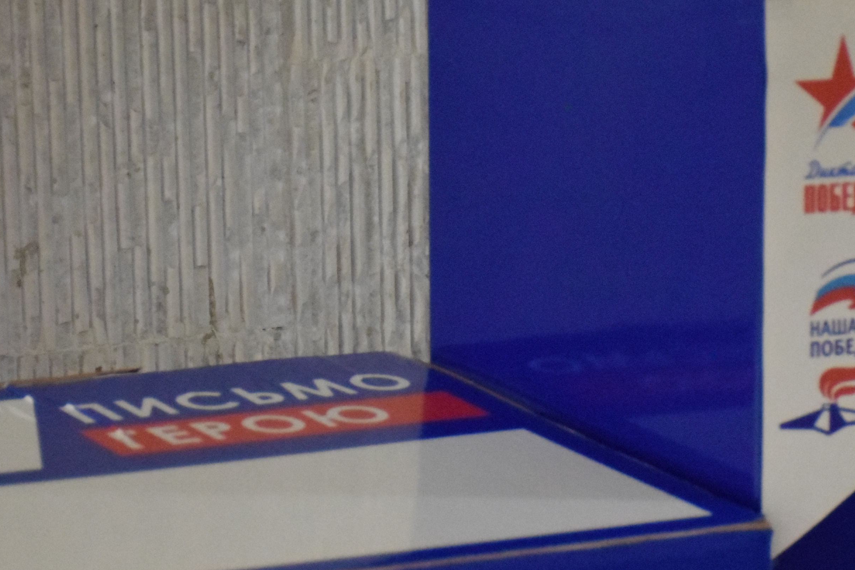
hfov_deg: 10.6
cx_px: 632
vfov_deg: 7.1
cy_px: 434
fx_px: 4584
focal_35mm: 193
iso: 5600
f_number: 4.8
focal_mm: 52
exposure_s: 1/60
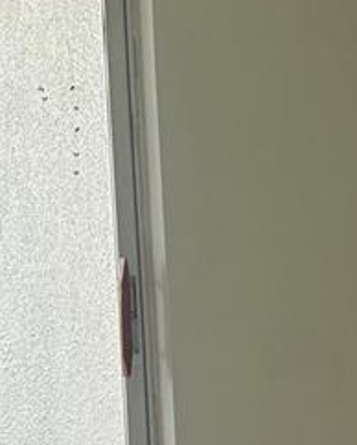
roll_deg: -1.6
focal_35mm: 116
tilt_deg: -11.1
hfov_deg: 12.4
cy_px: 471
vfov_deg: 16.1
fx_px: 1530
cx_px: 589
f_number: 1.78
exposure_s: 1/132
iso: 200
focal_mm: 6.76
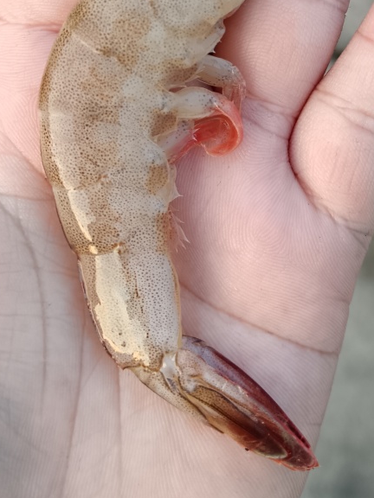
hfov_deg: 29.1
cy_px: 65
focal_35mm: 50
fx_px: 720
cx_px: 209
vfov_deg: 36.2
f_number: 1.9
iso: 321
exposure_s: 1/100
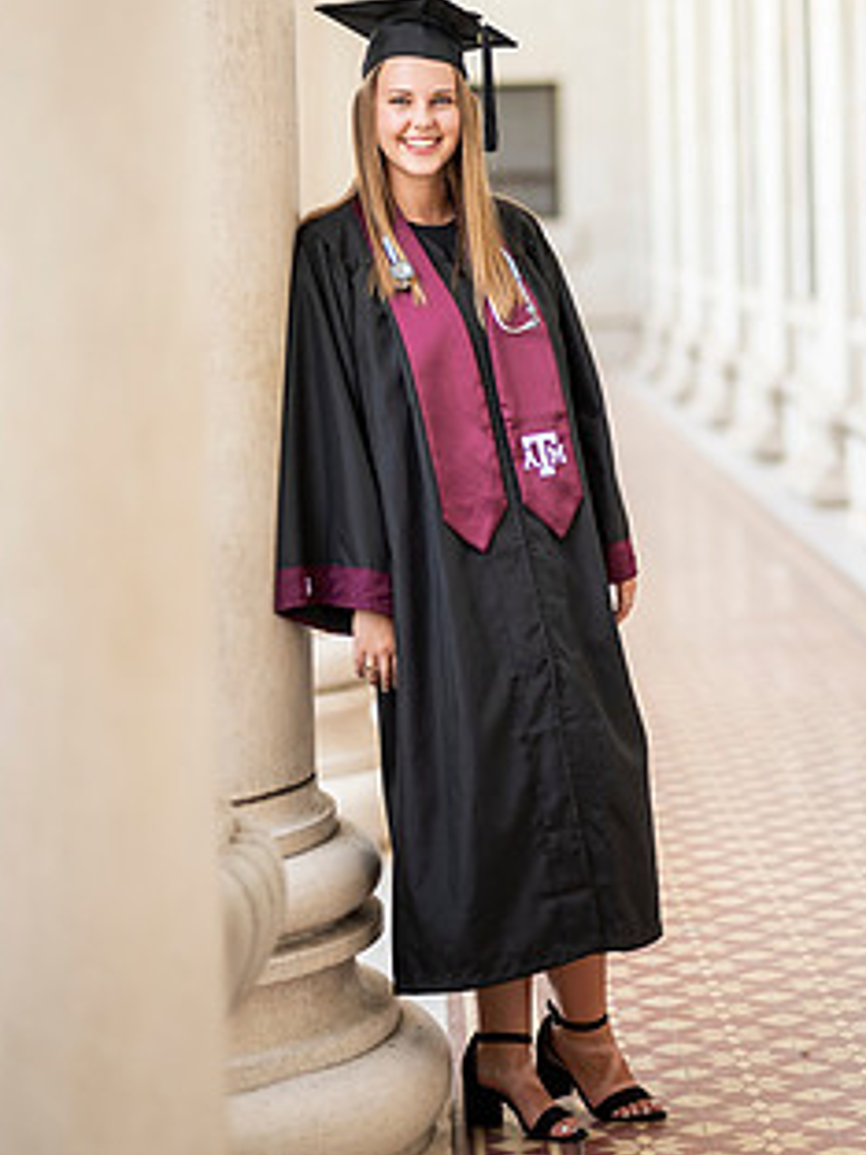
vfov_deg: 16.7
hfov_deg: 12.6
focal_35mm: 118
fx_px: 3936
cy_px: 444
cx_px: 500
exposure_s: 1/1250
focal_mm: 85
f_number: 1.8
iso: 400
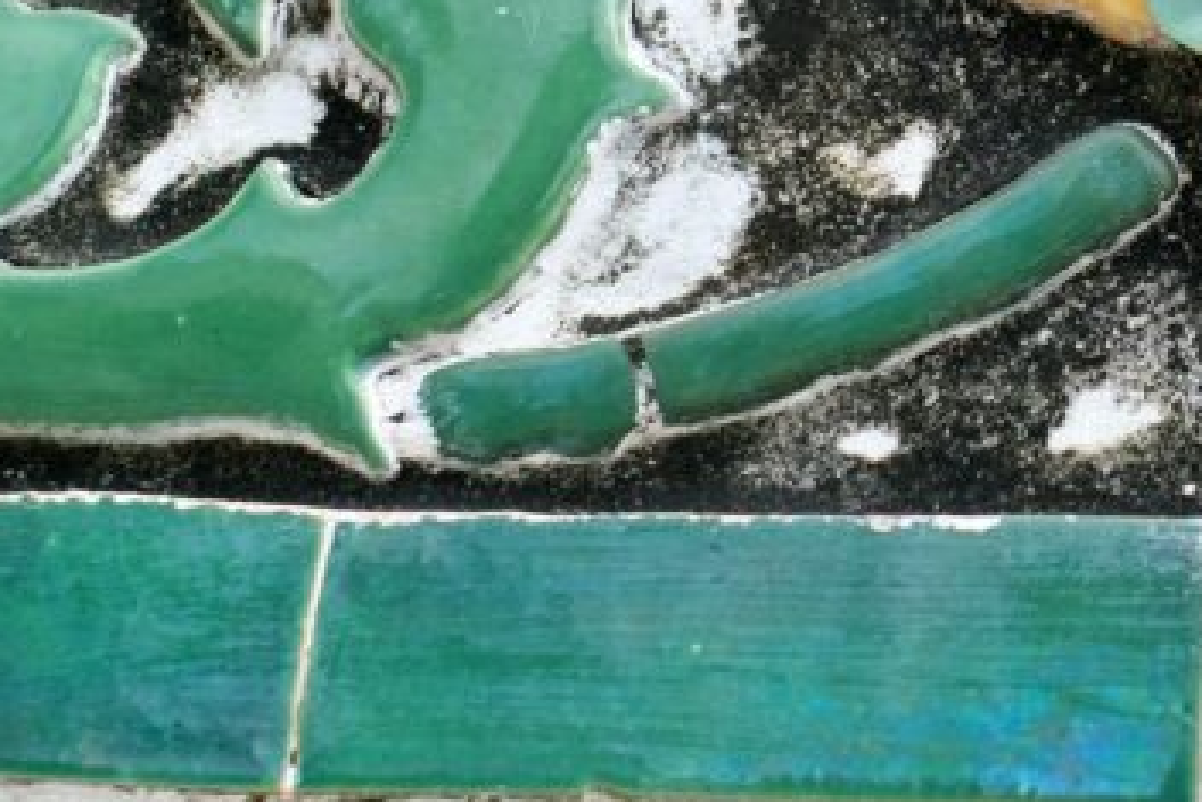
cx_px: 1448
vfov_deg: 8.8
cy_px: -264
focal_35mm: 154
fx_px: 5144
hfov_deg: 13.0
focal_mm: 35
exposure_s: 1/600
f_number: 4
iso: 320
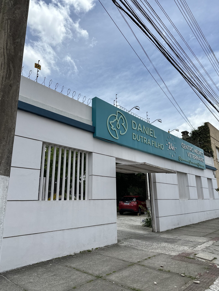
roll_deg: +0.0
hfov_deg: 56.8
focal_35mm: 24
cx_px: 110
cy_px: 146
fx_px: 202
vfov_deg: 71.6
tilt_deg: +15.5
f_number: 1.78
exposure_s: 1/10753
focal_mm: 6.86
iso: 80
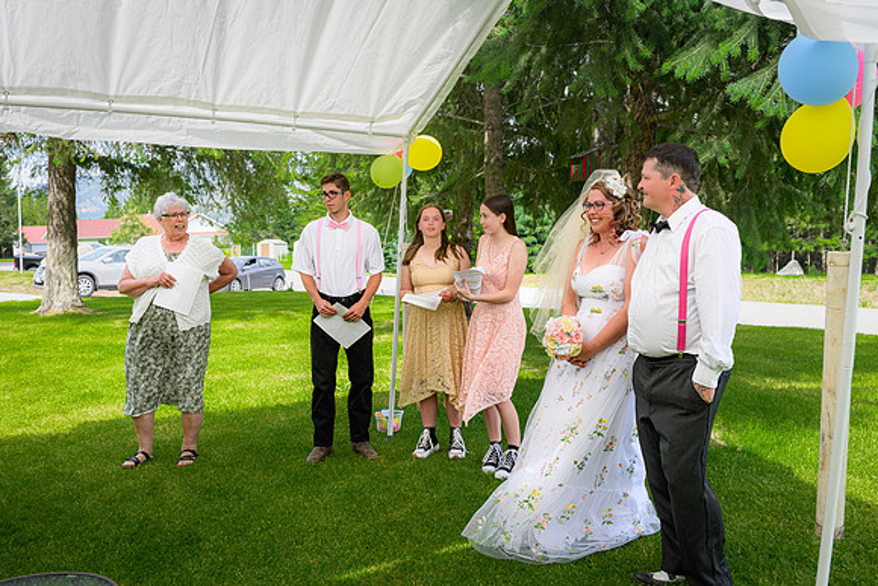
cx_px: 439
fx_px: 744
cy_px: 293
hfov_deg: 61.1
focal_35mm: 30
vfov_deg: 43.0
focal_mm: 30.5
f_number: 7.1
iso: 400
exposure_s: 1/320
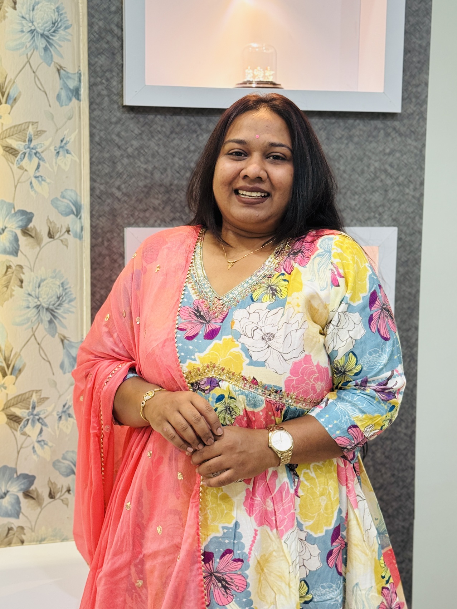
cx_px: 228
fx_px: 845
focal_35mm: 48
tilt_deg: -5.9
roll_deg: -0.3
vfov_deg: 39.7
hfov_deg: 30.3
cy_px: 304
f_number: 1.78
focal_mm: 6.76
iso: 160
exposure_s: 1/50
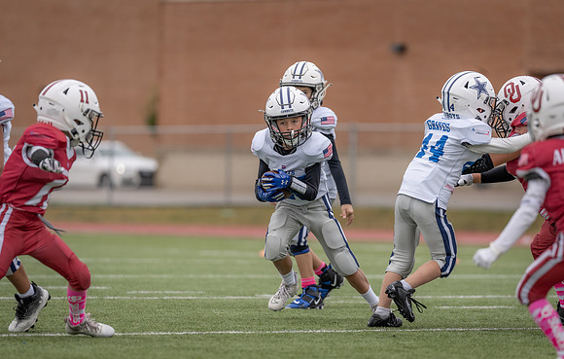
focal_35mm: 282
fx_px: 4355
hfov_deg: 7.4
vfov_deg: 4.7
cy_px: 206
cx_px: 318
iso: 200
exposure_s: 1/1250
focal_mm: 200
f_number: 2.8
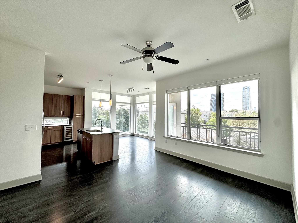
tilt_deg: +0.5
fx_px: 121
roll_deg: -1.1
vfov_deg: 85.7
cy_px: 112
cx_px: 149
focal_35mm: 14
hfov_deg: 102.1
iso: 40
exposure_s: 1/260
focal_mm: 2.22
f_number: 2.2
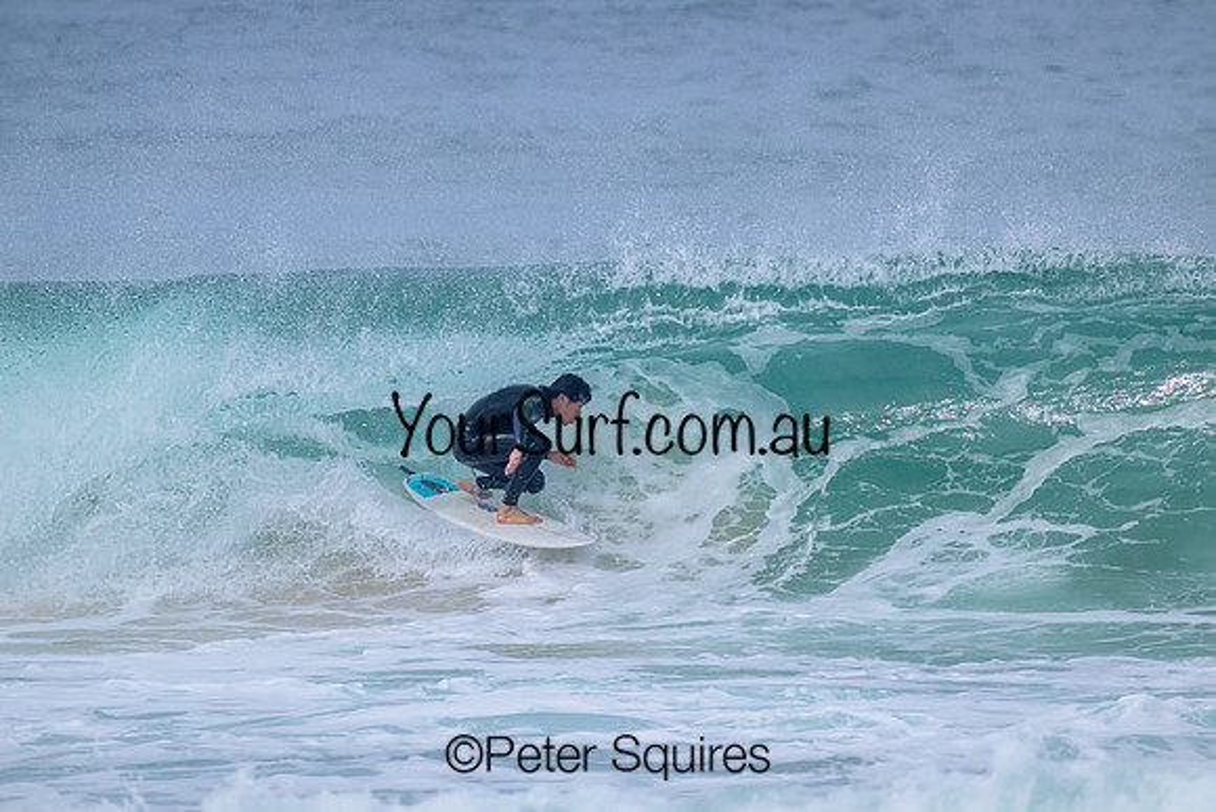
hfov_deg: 2.6
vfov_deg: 1.7
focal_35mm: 800
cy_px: 406
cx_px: 608
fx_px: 27027
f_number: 11
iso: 720
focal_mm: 800
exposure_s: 1/2000
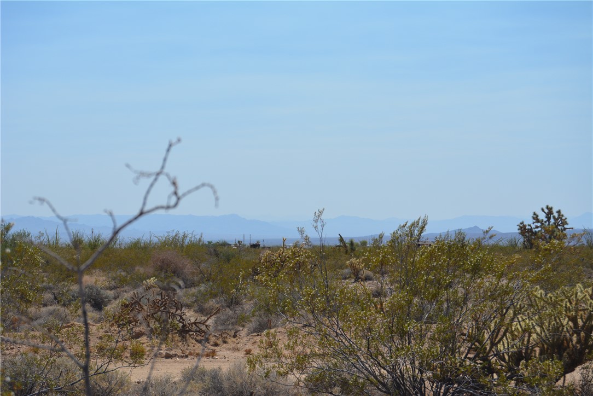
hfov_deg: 24.6
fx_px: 1360
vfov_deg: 16.6
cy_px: 198
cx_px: 296
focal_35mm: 82
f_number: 8
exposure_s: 1/2000
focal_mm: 55
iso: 400
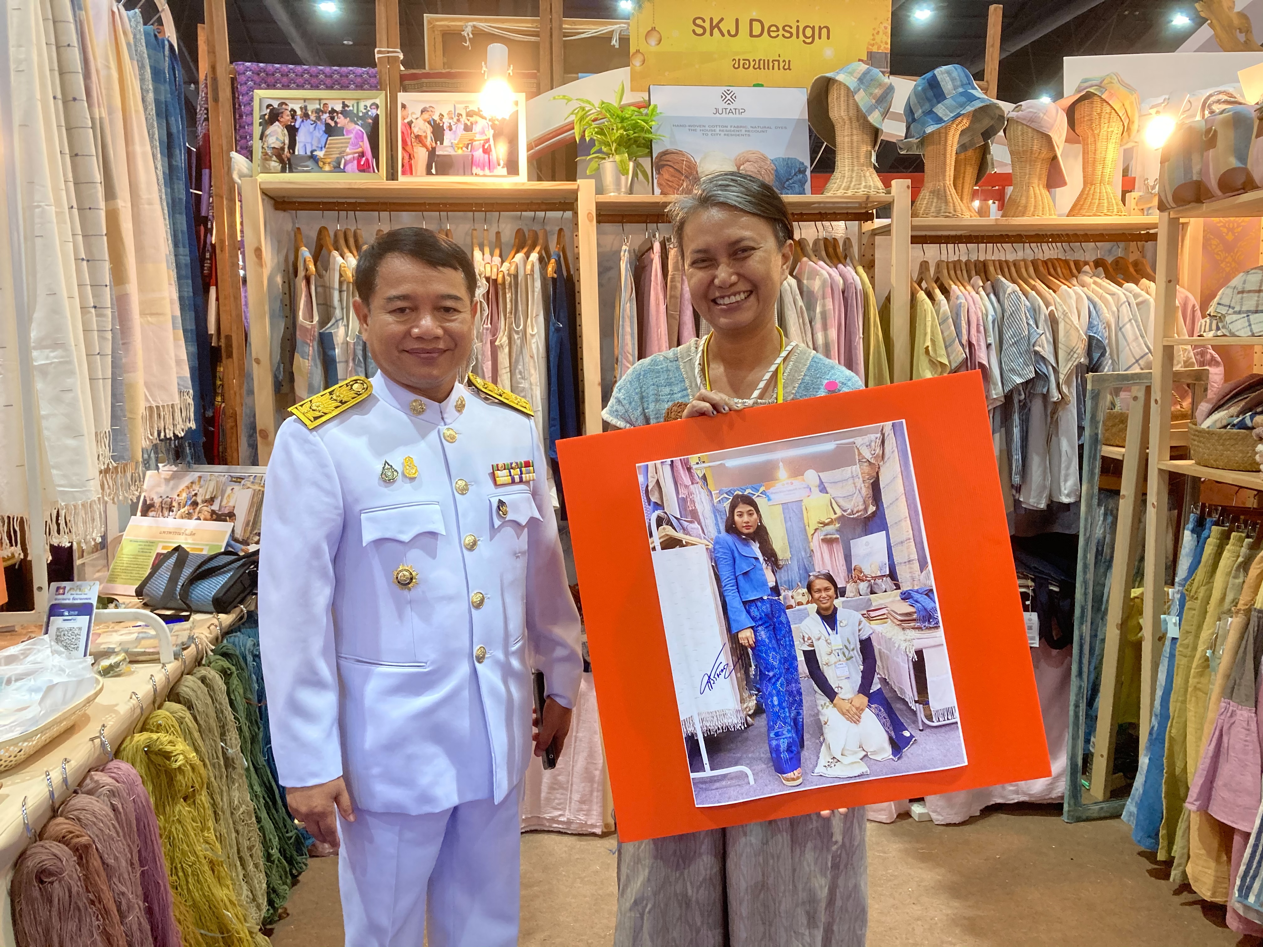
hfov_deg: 63.4
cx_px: 632
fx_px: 1022
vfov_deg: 49.7
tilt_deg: -5.7
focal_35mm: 28
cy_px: 474
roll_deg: +1.8
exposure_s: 1/50
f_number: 1.8
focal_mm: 3.99
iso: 160
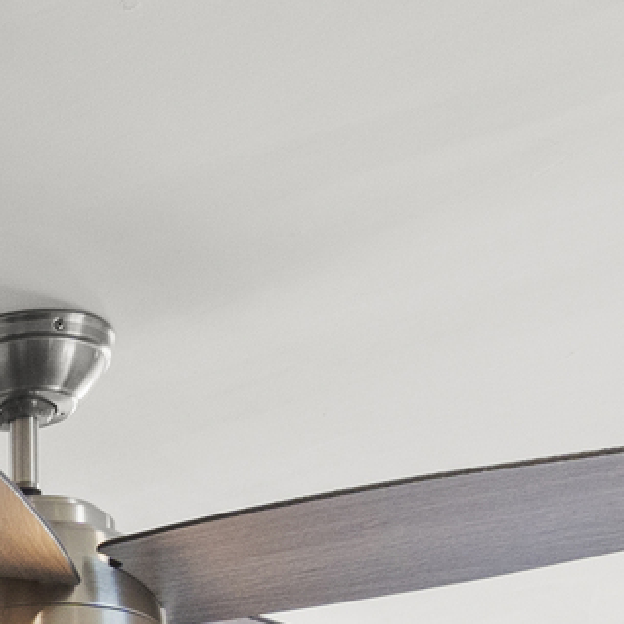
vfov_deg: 11.0
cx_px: -759
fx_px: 2672
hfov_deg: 11.5
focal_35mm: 131
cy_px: 1557
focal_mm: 16
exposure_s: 1/8
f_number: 9
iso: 200
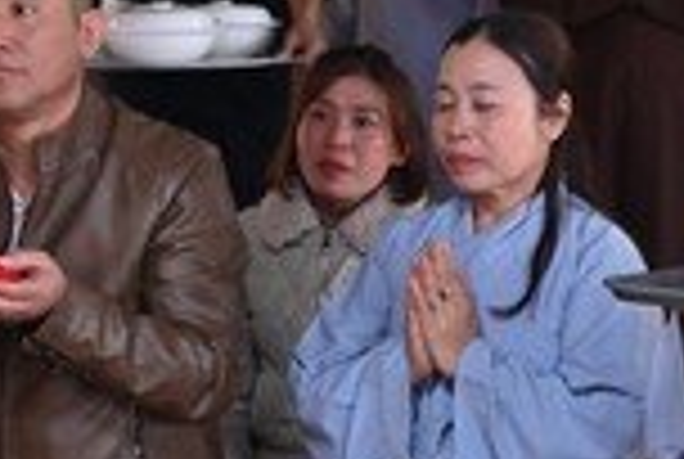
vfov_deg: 8.5
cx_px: 706
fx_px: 3084
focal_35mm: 162
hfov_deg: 12.5
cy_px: 234
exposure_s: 1/200
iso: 640
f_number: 4.5
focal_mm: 38
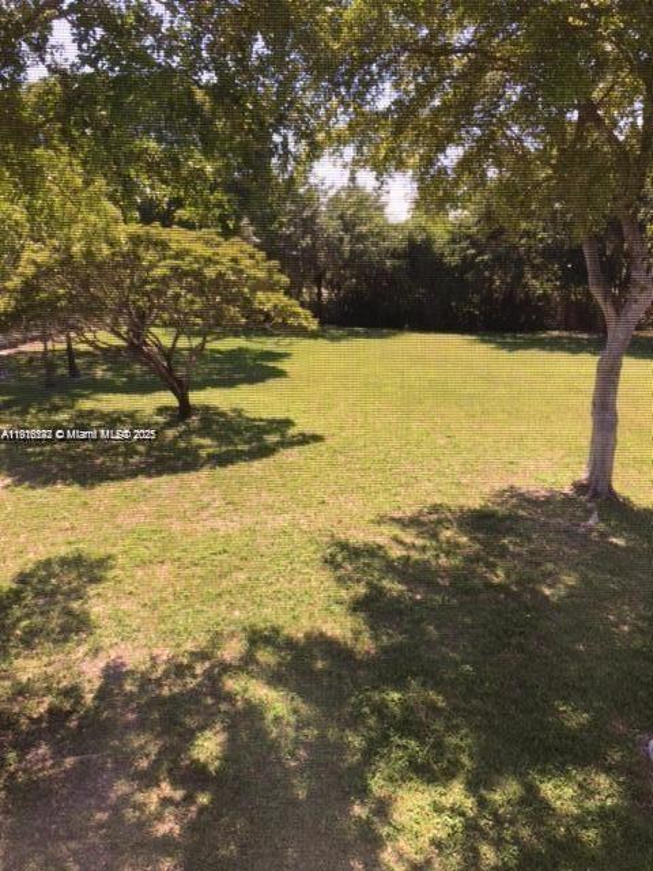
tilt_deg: -12.3
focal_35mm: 29
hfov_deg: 48.2
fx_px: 729
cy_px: 436
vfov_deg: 61.7
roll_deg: -0.1
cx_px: 326
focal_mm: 4.15
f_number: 2.2
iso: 25
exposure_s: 1/319
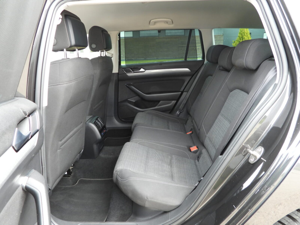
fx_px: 208
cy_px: 112
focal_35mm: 24
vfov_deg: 56.8
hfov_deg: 71.6
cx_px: 150
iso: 100
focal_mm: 4.3
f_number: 2.8
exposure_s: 1/40
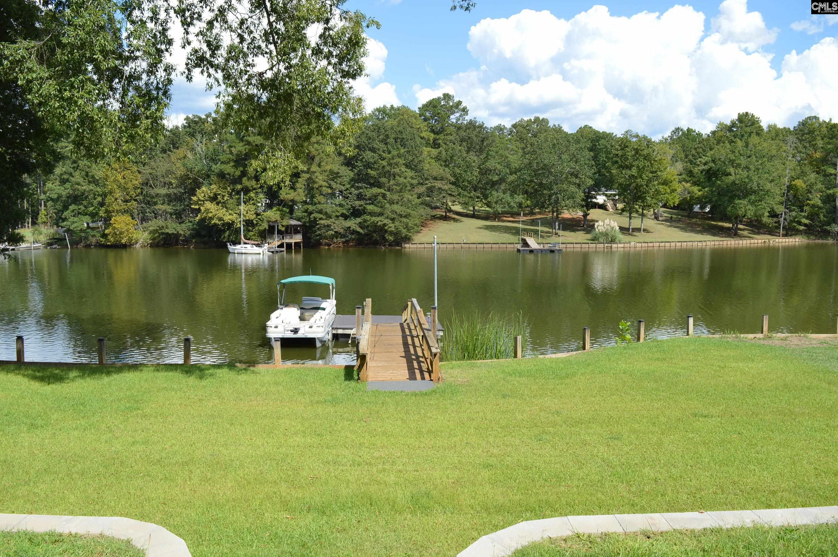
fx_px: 628
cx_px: 419
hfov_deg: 67.4
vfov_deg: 47.8
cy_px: 278
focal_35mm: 27
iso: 100
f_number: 8
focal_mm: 18
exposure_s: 1/250
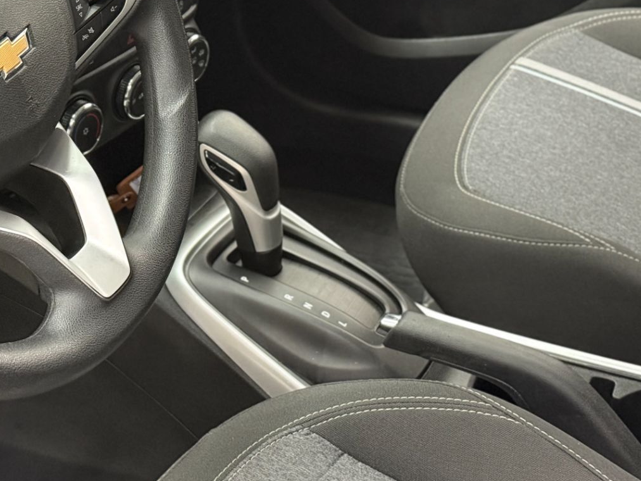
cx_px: 259
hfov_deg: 21.5
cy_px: 52
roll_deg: +0.3
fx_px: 1685
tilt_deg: -27.5
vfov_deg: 16.0
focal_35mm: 91
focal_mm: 6.76
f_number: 1.78
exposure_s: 1/30
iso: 500
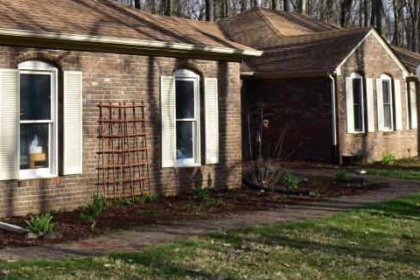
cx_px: 80
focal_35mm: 72
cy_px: 3
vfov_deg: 18.5
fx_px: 840
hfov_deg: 27.5
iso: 100
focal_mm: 20
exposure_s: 1/200
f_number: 7.1
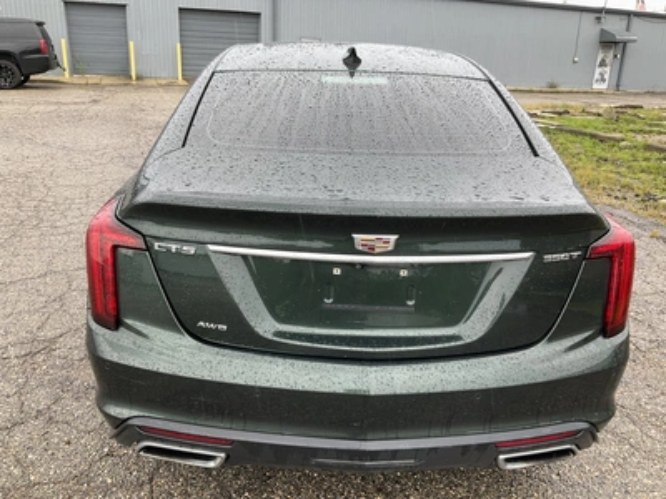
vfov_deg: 48.2
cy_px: 250
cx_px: 333
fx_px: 558
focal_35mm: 29
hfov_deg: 61.7
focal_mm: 3
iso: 16
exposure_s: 1/122
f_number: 1.8
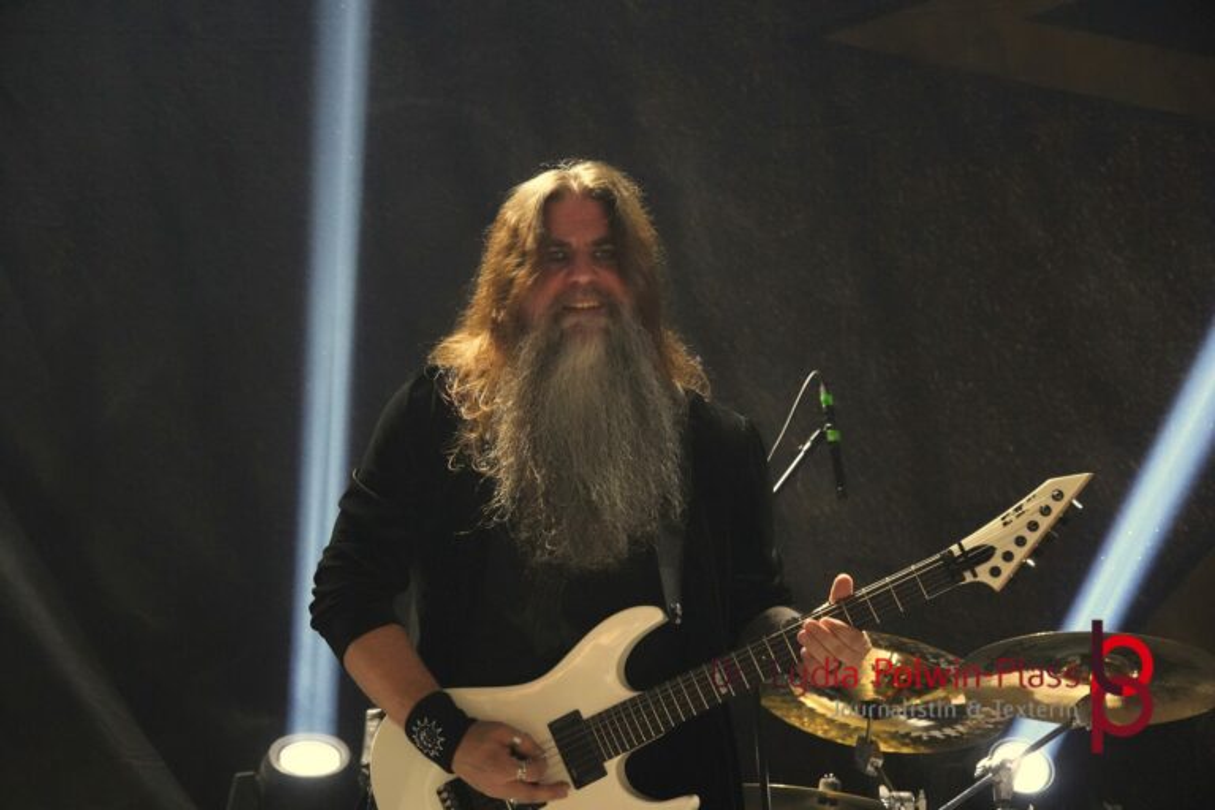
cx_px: 608
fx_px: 3037
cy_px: 405
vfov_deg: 15.2
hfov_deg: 22.6
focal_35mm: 90
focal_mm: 60
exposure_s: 1/100
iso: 6400
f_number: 4.5
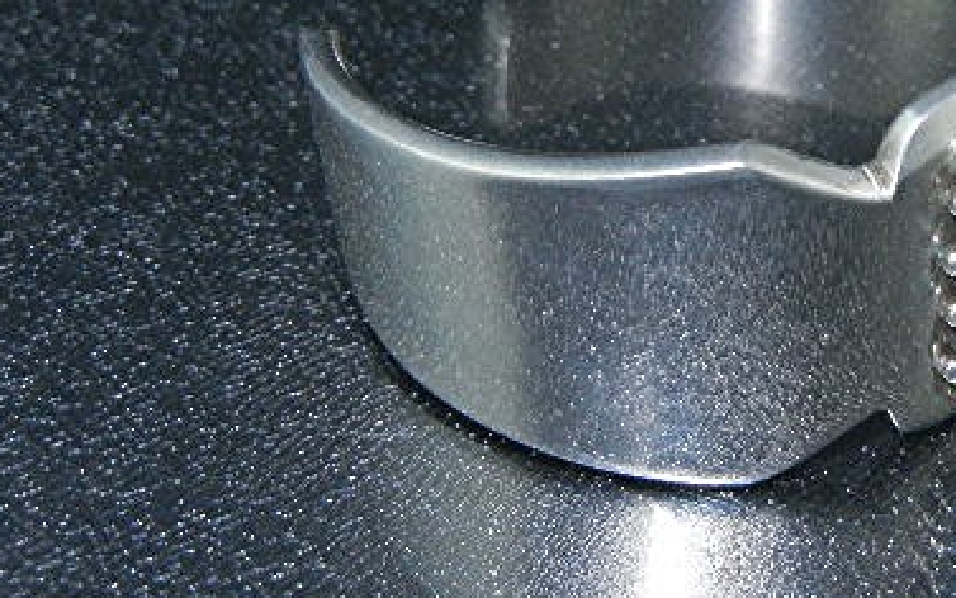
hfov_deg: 25.1
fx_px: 2111
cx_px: 766
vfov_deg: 16.0
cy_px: 101
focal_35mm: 81
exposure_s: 1/30
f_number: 7.6
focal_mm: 8.1
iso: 575
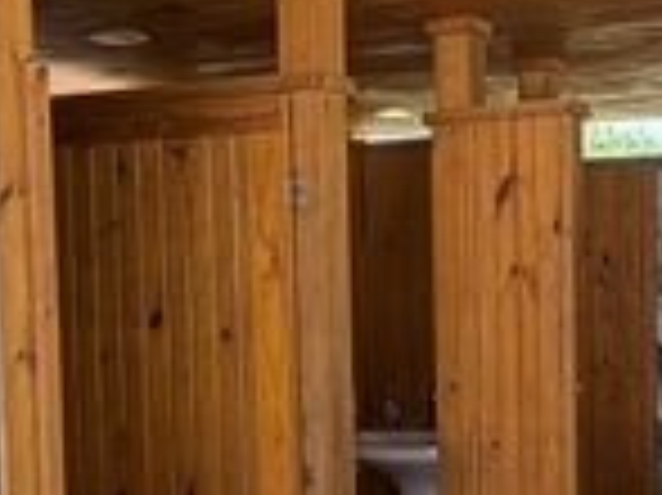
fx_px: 1166
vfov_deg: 23.9
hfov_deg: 31.4
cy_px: 328
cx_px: 450
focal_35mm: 61
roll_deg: +0.5
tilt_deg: -3.8
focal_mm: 2.22
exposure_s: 1/121
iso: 50
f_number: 2.2
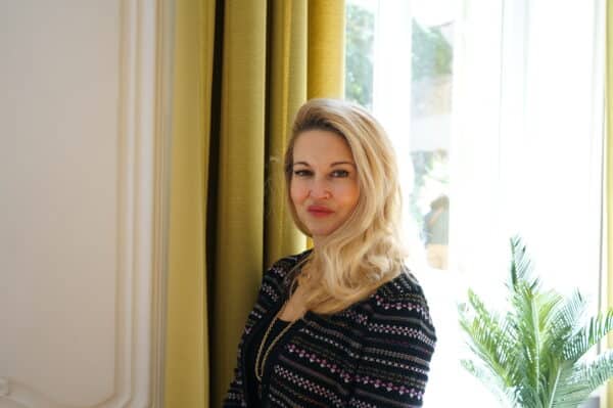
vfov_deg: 41.0
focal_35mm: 32
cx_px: 306
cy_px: 204
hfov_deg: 58.8
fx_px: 544
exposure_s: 1/100
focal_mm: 32
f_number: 4.5
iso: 400
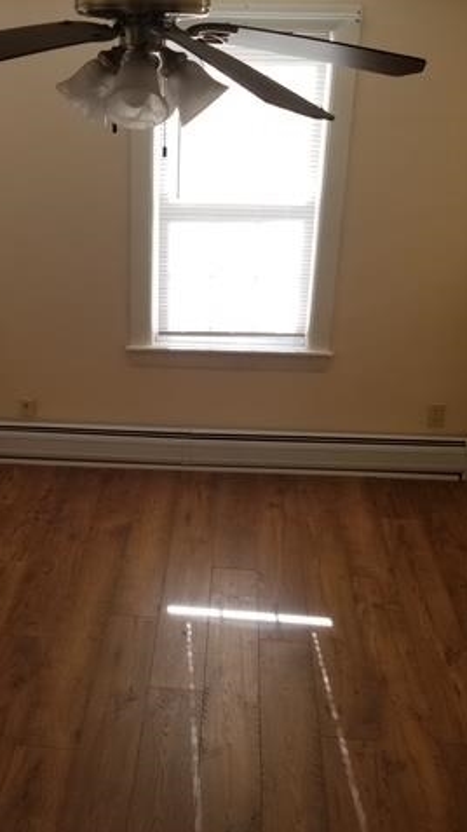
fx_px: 837
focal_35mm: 38
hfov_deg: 31.1
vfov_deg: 52.8
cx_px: 195
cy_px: 415
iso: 50
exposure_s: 1/163
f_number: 1.7
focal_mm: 4.25
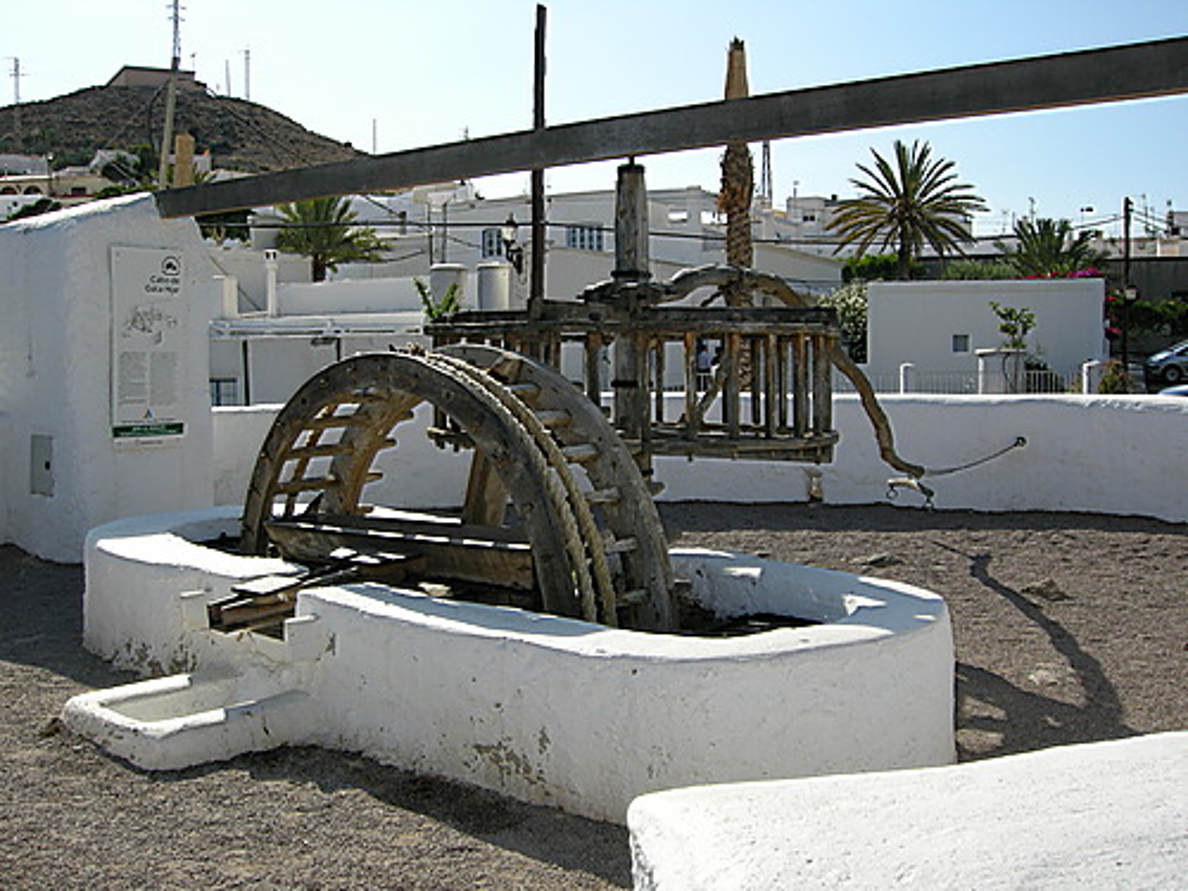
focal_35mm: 36
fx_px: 1235
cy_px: 446
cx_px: 594
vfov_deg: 39.7
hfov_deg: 51.4
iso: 64
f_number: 6.1
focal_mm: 7.5
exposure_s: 1/280
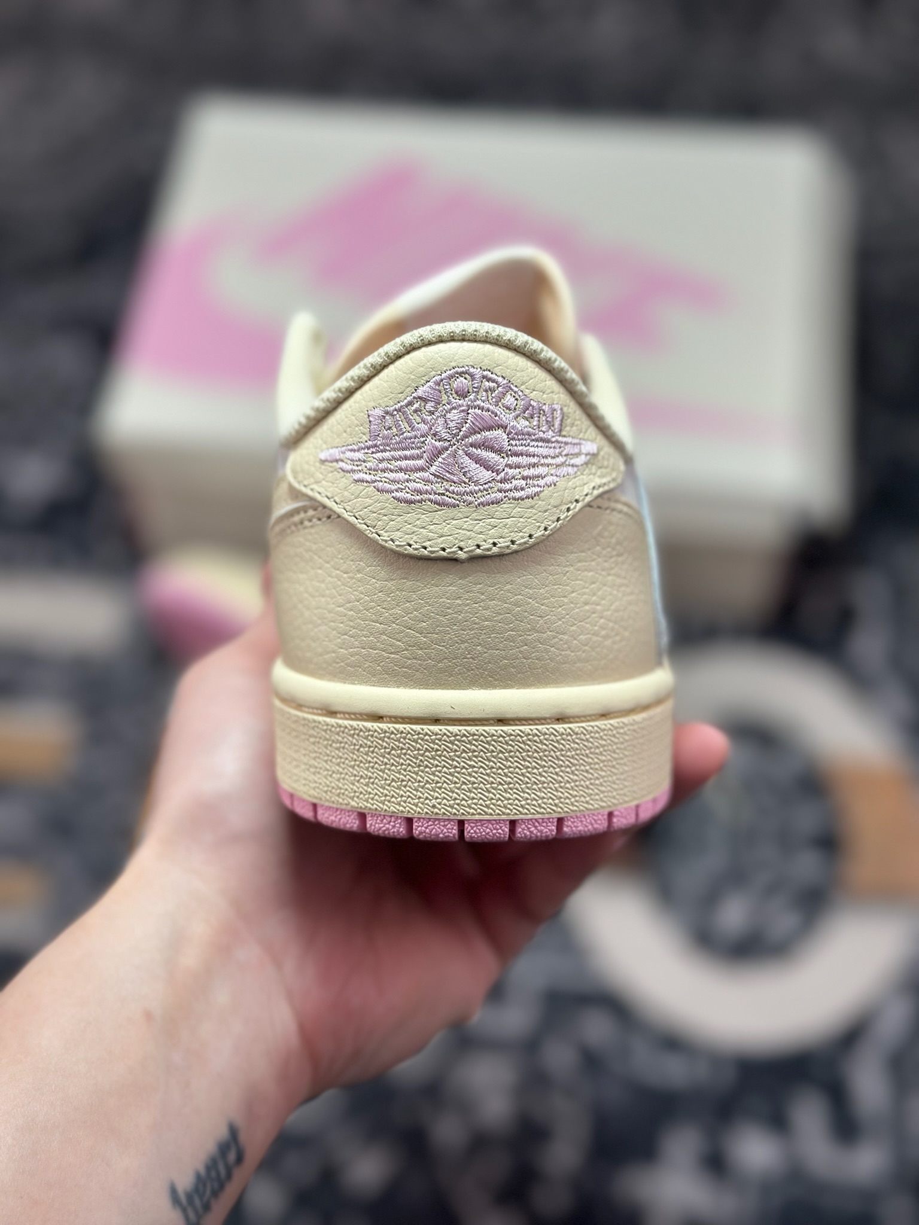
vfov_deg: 39.7
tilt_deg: -57.8
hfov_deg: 30.3
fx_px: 1699
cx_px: 460
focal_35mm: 48
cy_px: 612
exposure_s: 1/1305
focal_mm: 6.86
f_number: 1.78
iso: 80
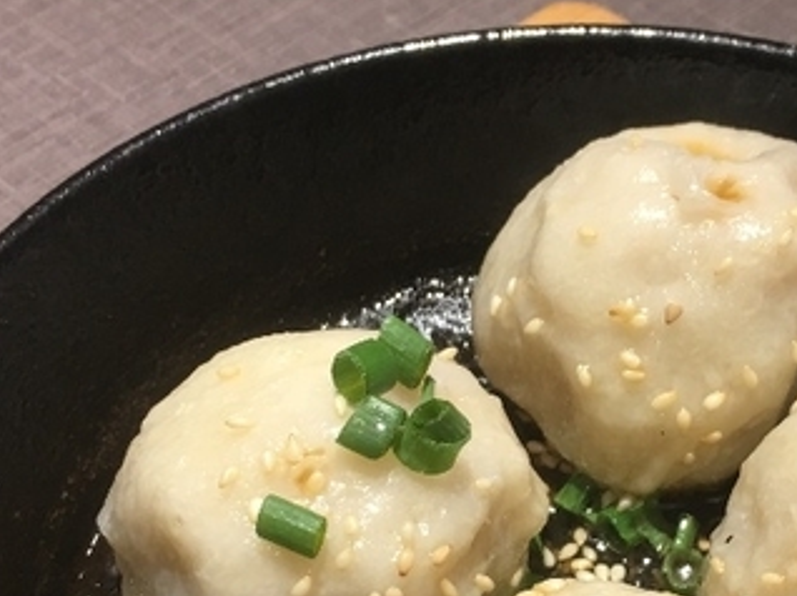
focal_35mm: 73
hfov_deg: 26.3
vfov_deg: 19.8
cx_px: 624
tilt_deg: -50.1
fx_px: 1679
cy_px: 533
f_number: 2.2
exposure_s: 1/15
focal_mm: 4.15
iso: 25
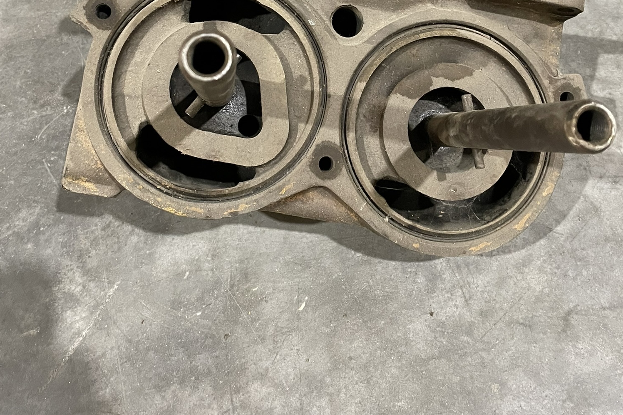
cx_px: 317
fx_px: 640
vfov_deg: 34.2
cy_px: 52
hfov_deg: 51.9
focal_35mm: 37
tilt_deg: -57.7
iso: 500
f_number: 1.6
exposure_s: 1/60
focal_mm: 4.2
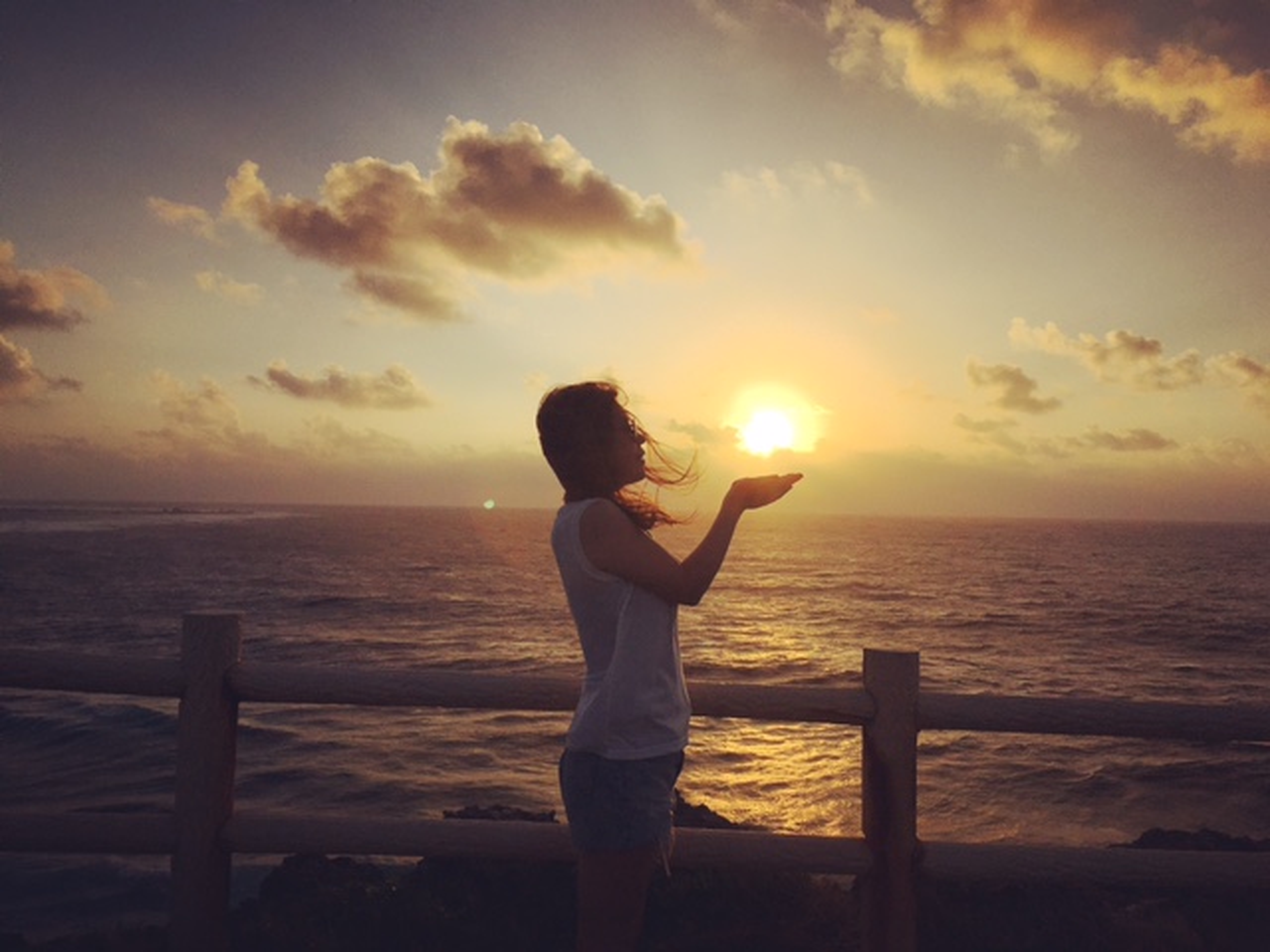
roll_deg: +1.0
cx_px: 635
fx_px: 1064
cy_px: 476
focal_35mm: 29
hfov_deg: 61.7
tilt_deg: +5.0
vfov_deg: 48.2
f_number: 2.2
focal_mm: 4.15
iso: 25
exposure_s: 1/6410
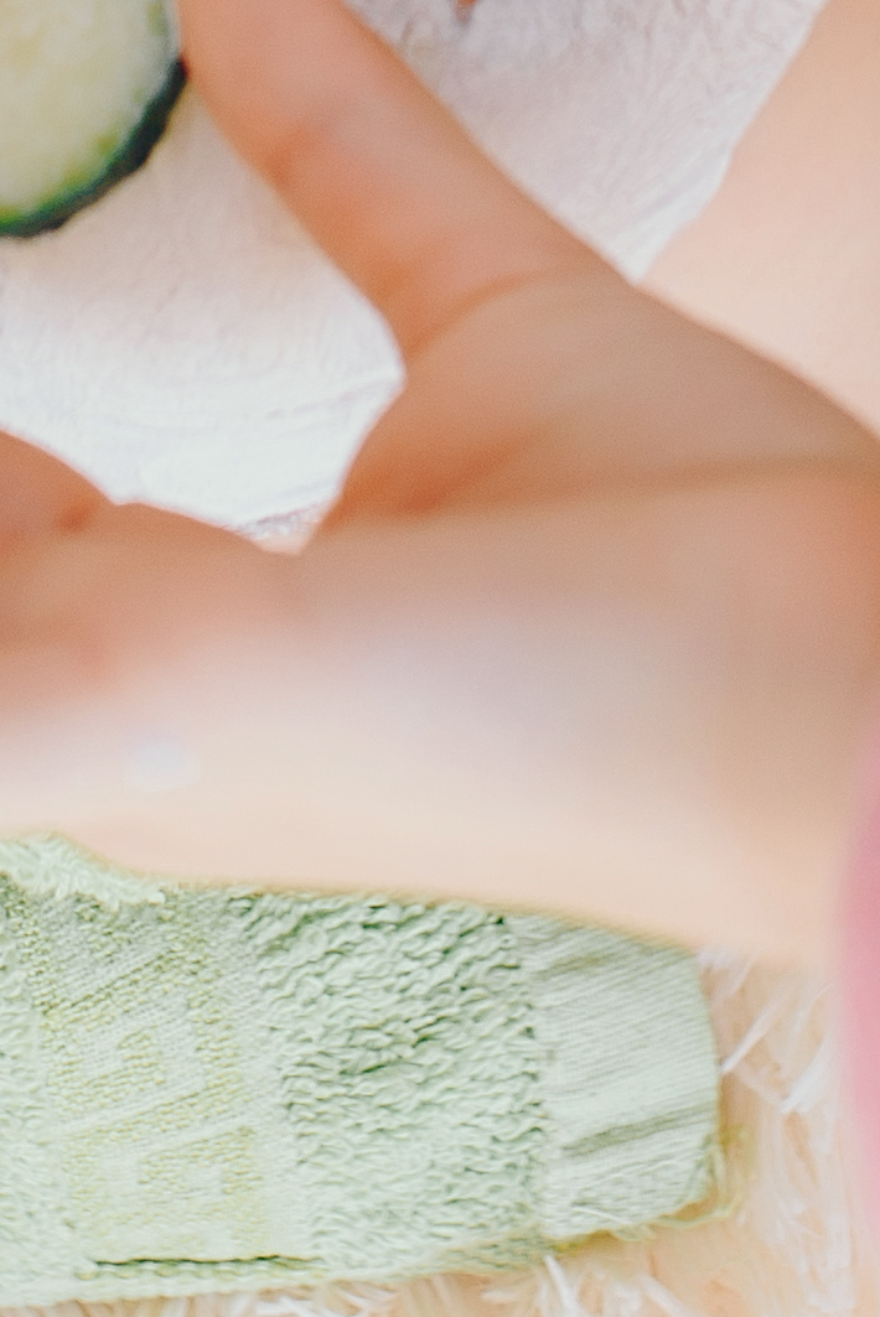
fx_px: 7250
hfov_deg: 6.9
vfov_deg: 9.8
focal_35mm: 198
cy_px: -1080
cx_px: 477
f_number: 2.5
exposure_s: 1/250
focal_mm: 35
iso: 320
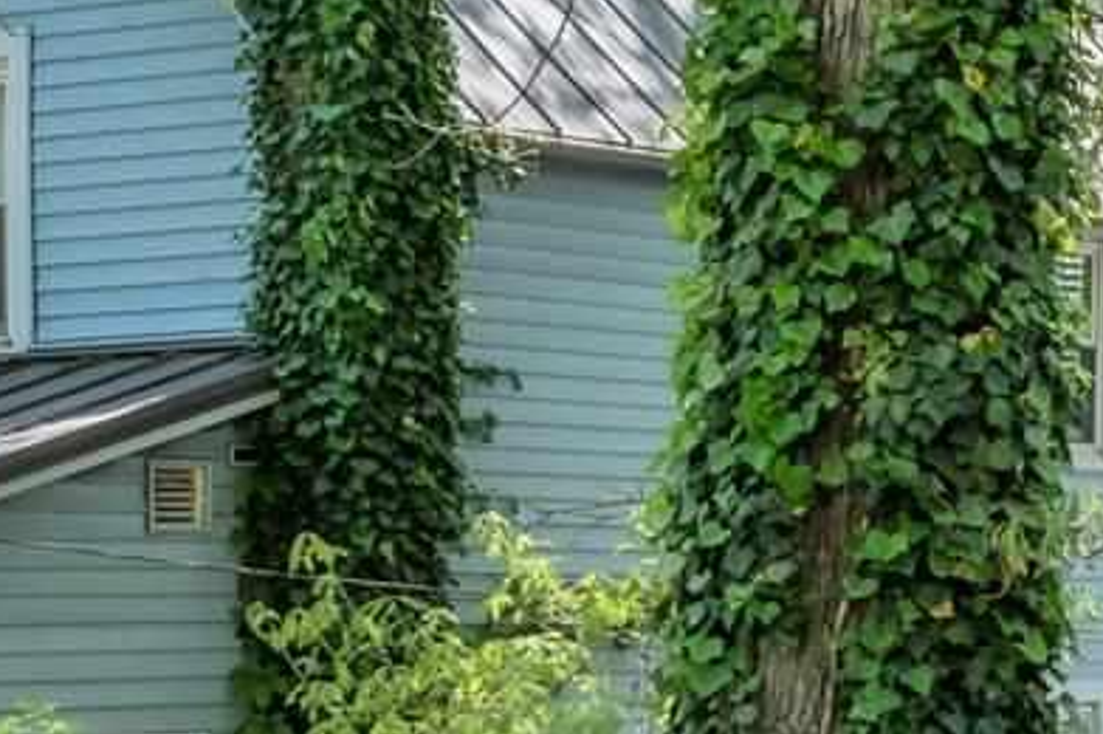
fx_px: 3918
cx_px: 1684
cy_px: 741
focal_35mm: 128
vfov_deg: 10.6
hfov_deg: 14.8
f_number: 10
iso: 100
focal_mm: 20
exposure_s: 1/160
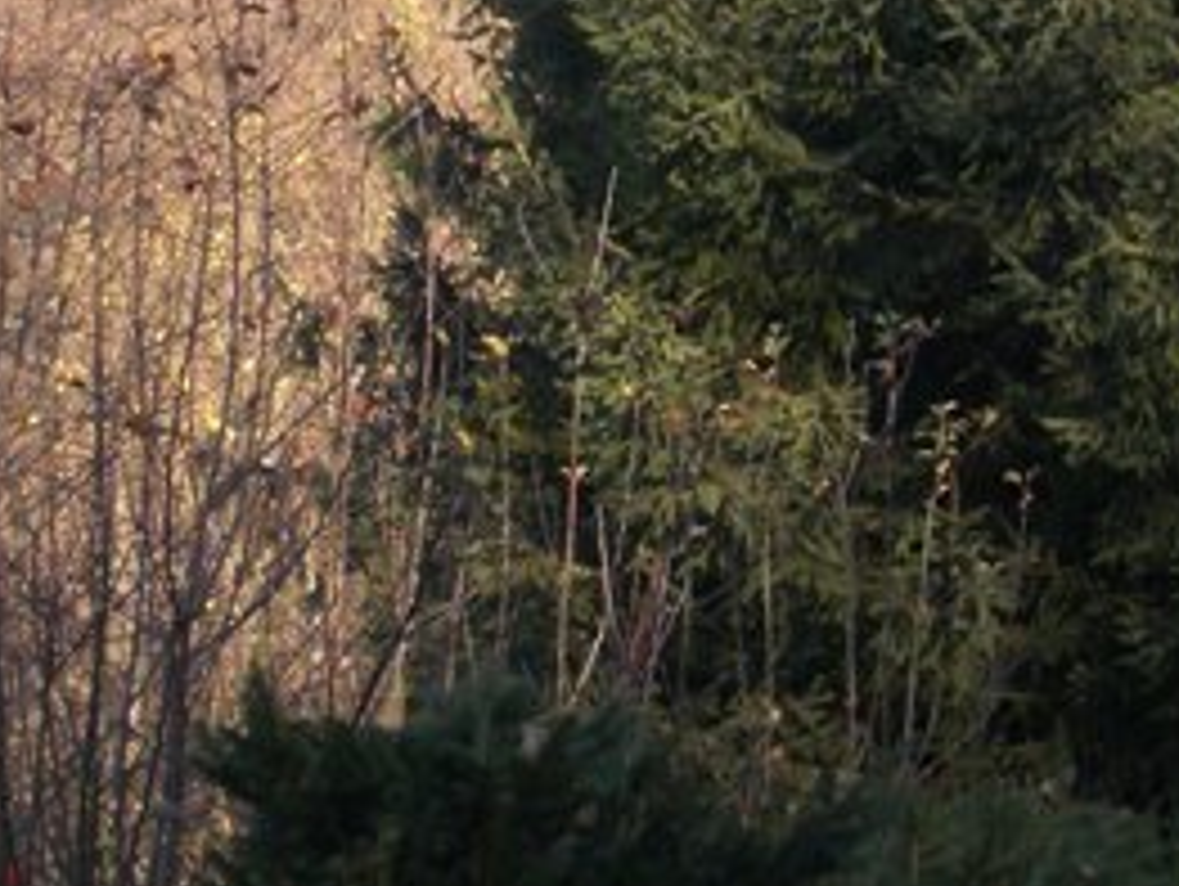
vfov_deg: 8.7
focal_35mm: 169
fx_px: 5761
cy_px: -283
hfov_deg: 11.6
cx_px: 1048
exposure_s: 1/100
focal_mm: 10.3
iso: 100
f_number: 5.9
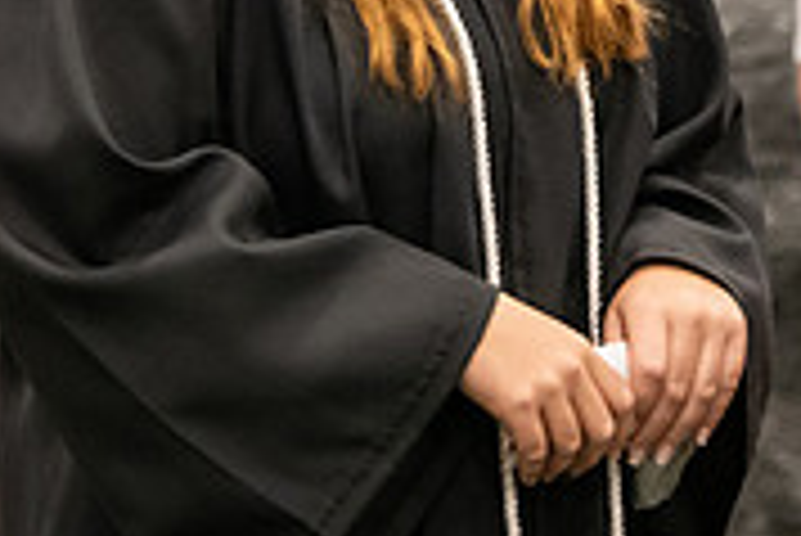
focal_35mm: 398
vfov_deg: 3.5
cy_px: -106
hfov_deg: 5.2
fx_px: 8862
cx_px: 360
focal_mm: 122
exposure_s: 1/200
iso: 3200
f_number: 3.2
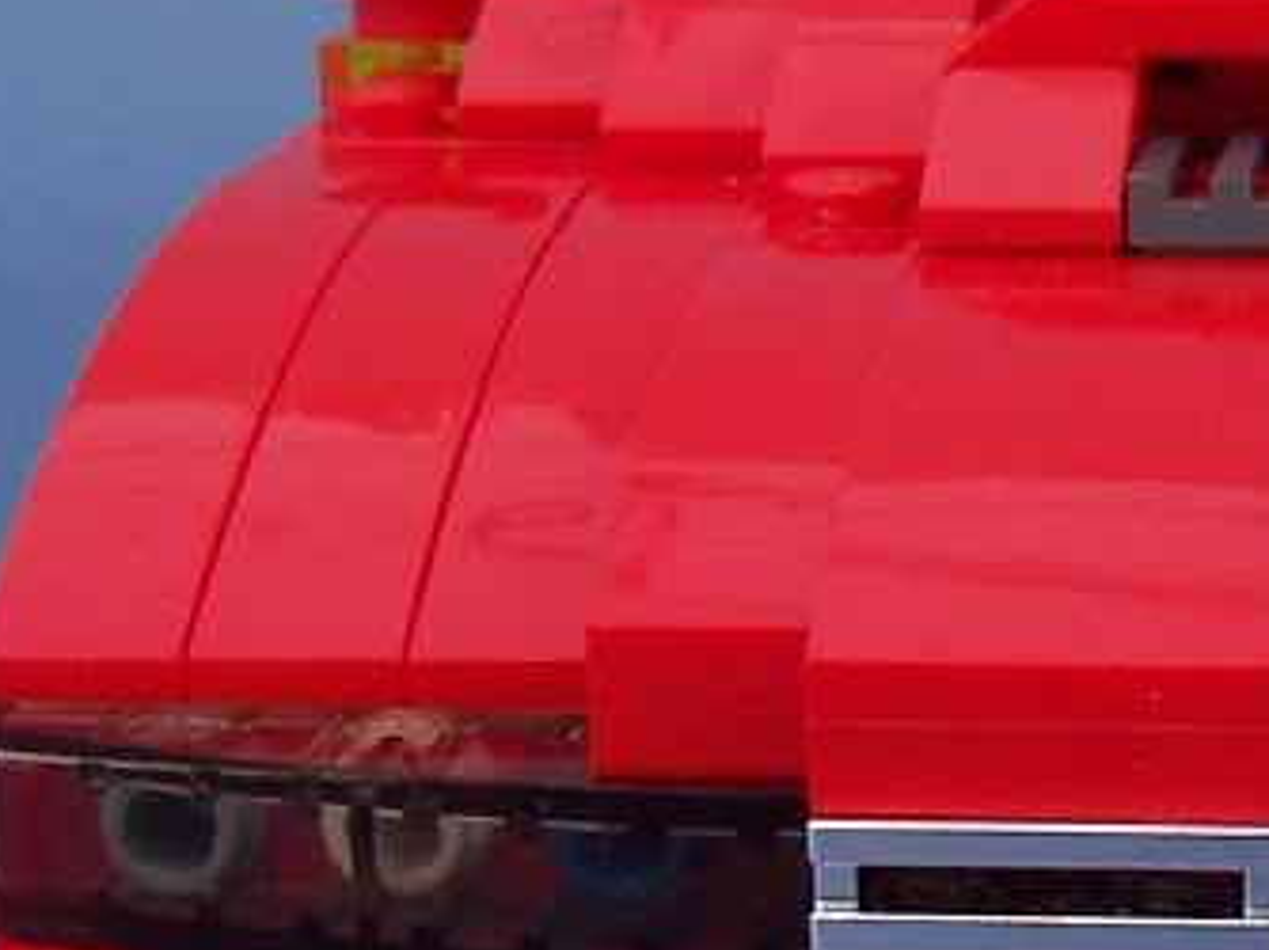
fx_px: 4872
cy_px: 570
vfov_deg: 11.1
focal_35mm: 133
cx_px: 1527
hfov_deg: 14.4
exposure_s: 1/180
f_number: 5.6
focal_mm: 5.6
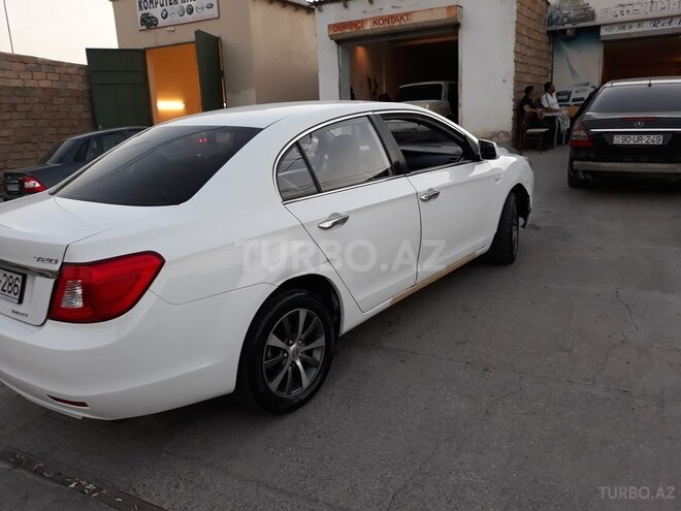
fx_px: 531
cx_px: 340
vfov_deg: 51.4
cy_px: 256
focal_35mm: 27
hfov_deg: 65.3
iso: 100
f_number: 1.7
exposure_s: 1/50
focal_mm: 3.71
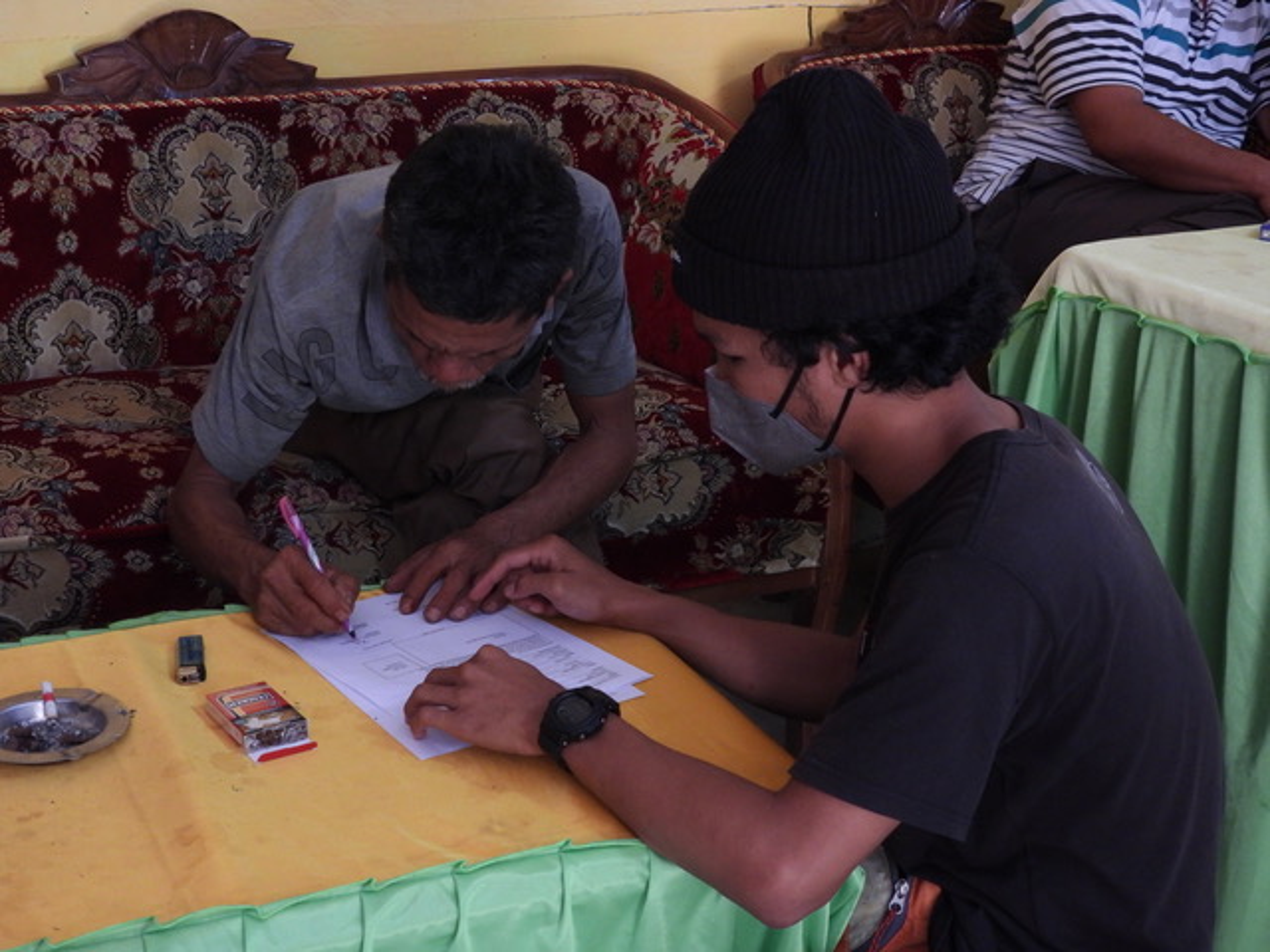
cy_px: 476
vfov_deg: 26.6
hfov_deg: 34.9
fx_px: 2018
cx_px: 635
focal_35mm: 55
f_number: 3.5
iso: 400
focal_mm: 9.8
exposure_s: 1/15
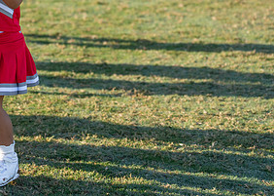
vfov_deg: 8.4
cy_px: 4
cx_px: -28
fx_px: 1322
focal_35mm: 170
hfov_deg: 11.7
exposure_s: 1/1000
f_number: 2.8
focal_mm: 70
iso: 100
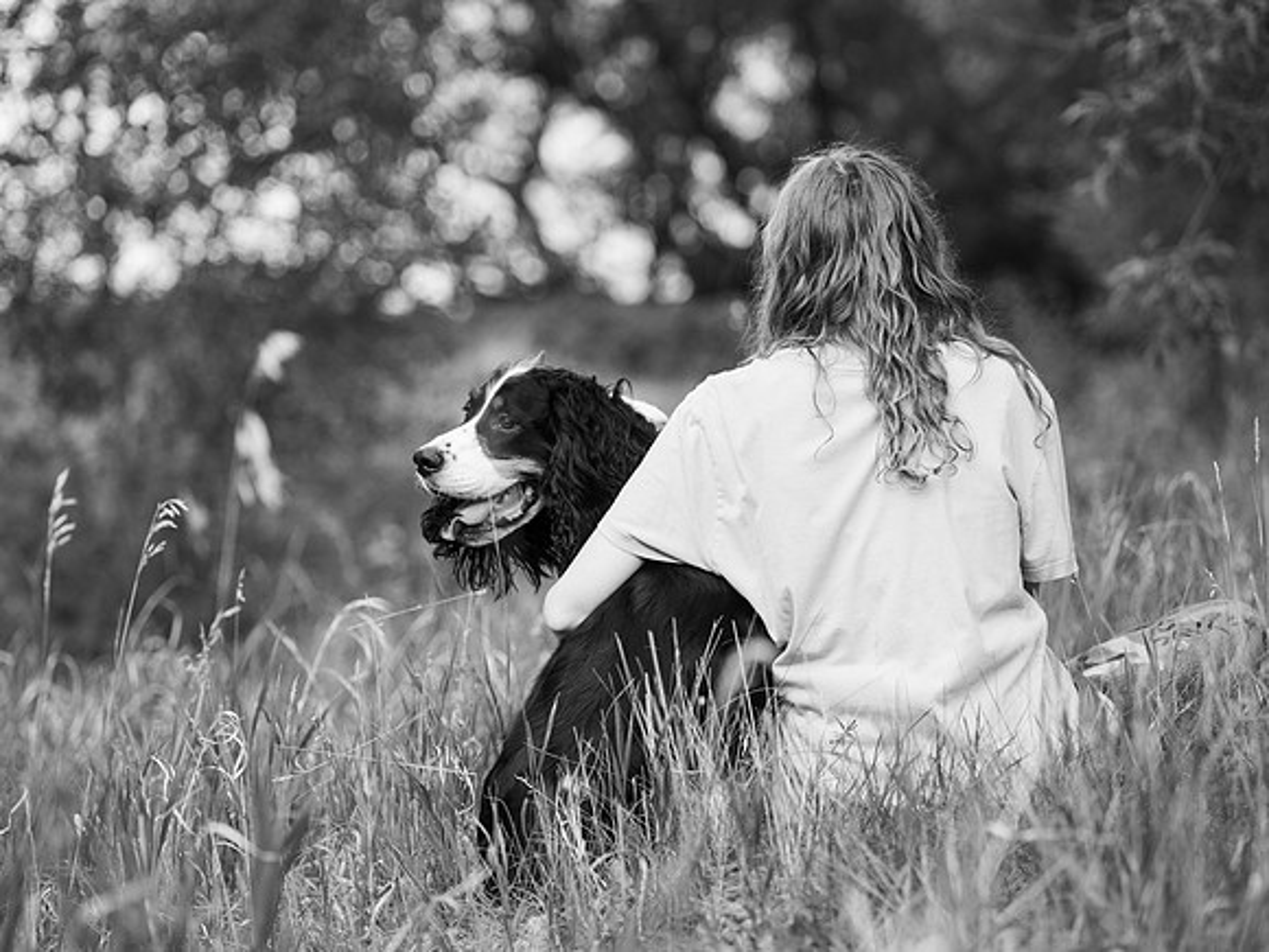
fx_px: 3372
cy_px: 476
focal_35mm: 92
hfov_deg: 21.3
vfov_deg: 16.1
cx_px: 634
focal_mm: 85
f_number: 2.5
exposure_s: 1/320
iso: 400
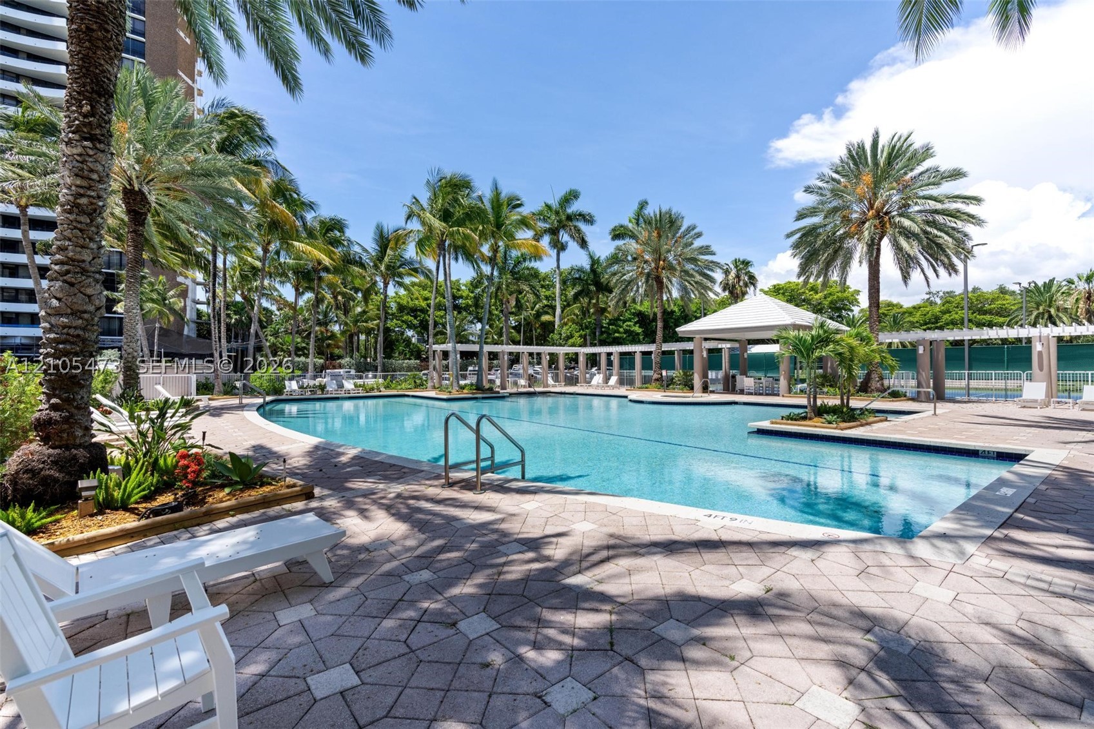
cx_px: 547
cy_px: 364
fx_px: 486
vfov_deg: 73.7
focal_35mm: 16
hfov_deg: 96.7
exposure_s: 1/640
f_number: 8
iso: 400
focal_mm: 16
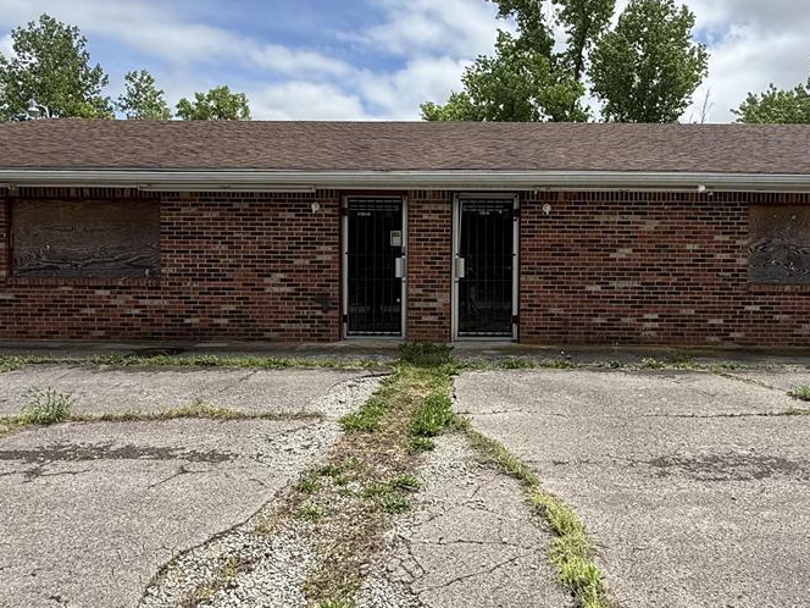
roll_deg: -1.0
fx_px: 632
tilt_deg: -2.0
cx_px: 472
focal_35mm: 27
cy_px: 297
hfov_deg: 64.9
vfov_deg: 51.3
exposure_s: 1/1795
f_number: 2.2
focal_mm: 2.22
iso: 64
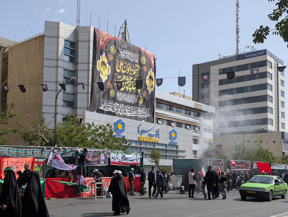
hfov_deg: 45.5
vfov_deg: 34.9
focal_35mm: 41
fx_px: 342
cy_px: 141
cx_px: 168
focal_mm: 6.9
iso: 22
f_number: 1.68
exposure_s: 1/1205
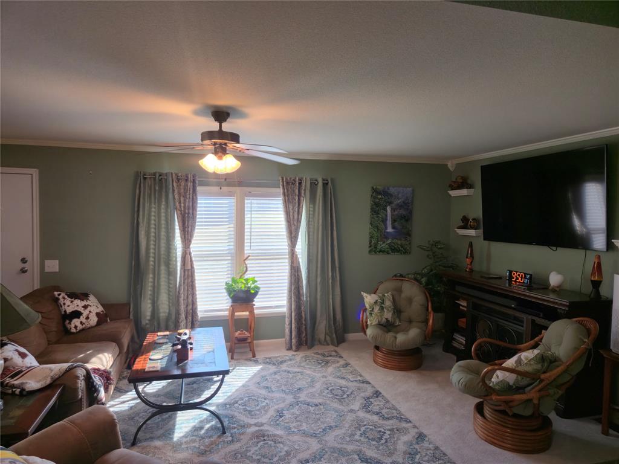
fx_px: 411
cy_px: 232
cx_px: 310
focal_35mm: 23
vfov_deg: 58.9
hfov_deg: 73.9
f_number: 1.8
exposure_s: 1/60
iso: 100
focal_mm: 5.4
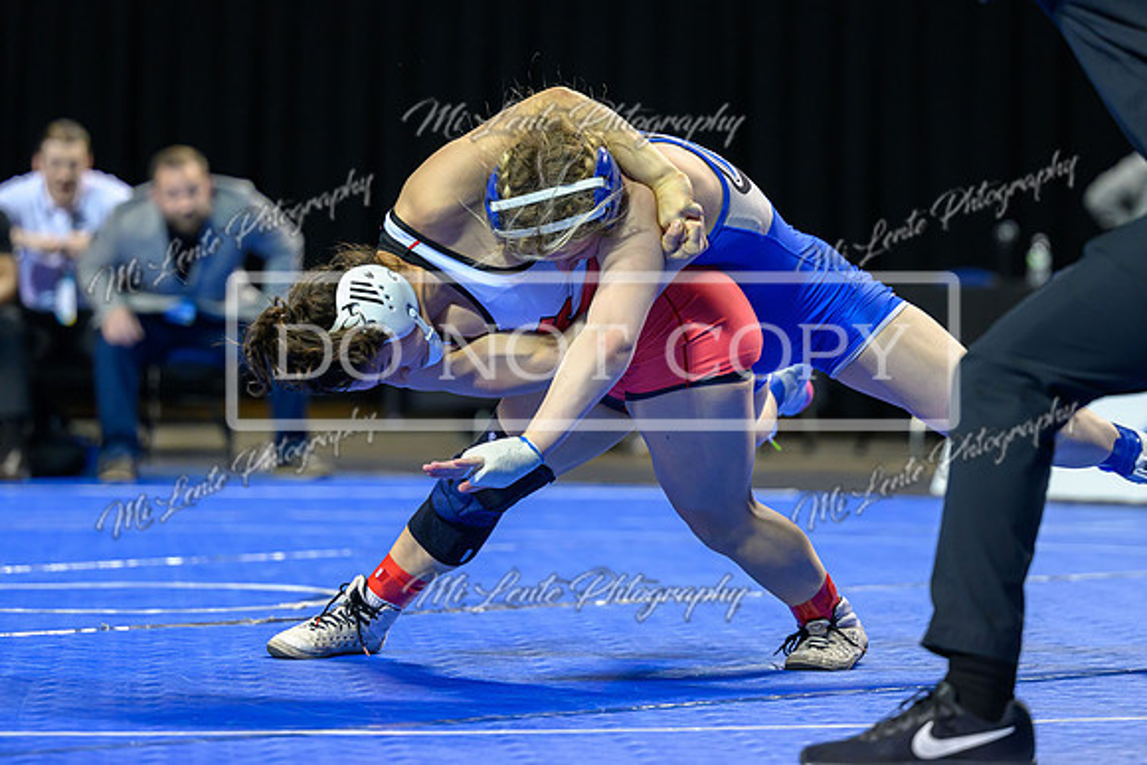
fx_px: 5363
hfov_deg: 12.2
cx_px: 537
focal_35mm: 168
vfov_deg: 8.2
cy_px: 259
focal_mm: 125
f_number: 2.8
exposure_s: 1/800
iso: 2500
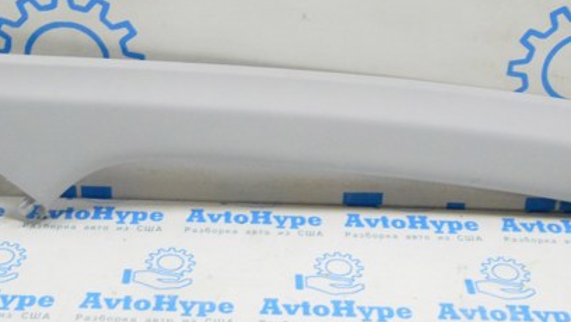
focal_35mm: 64
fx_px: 970
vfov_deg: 18.7
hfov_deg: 32.8
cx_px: 263
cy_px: 75
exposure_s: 1/15
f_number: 20
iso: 6400
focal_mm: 26
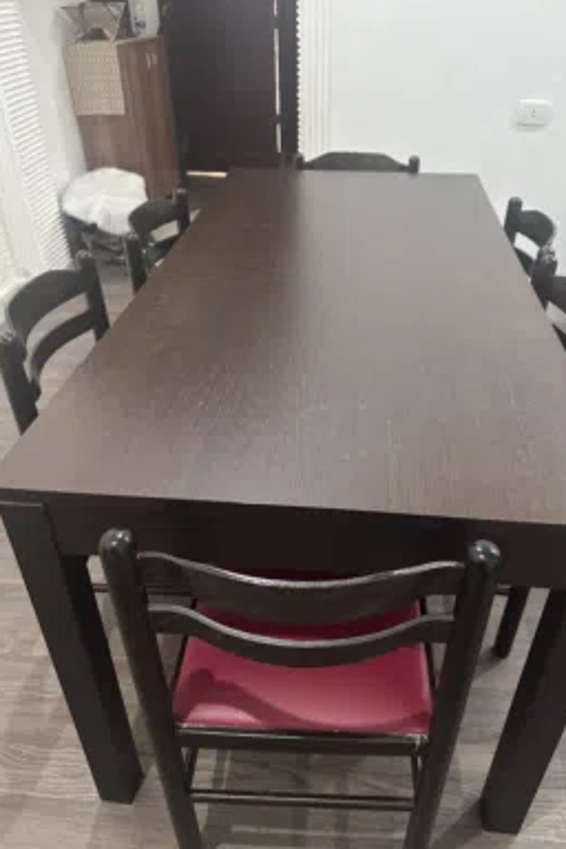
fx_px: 613
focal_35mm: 26
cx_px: 310
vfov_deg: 69.4
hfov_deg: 49.5
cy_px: 409
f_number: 1.78
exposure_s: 1/33
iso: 640
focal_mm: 6.86
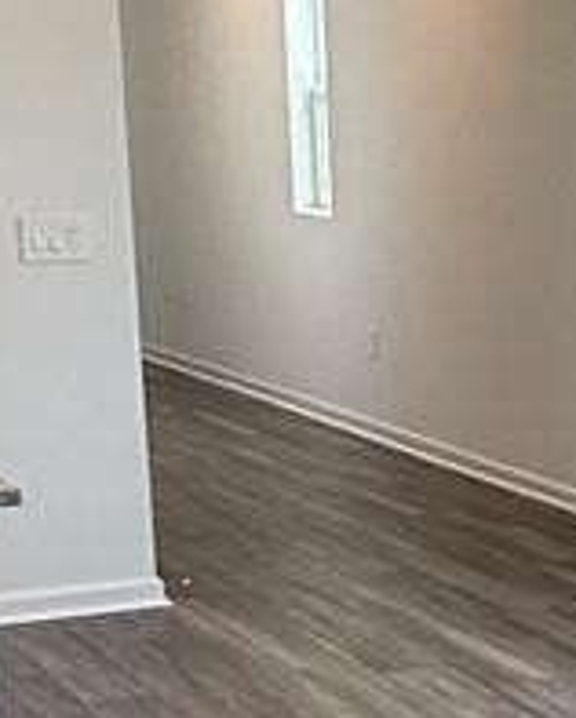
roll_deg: -0.6
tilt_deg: -7.2
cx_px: 1476
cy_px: 430
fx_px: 2362
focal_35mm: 111
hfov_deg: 11.1
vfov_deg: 17.3
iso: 100
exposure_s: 1/120
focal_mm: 2.22
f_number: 2.2
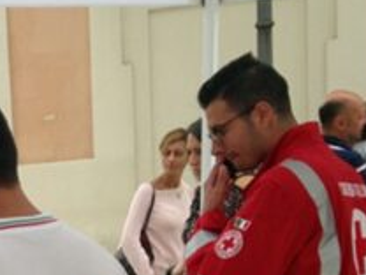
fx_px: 1290
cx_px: -183
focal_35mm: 122
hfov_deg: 15.0
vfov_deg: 11.6
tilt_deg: -10.7
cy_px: 416
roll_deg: +1.6
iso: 50
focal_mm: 4.12
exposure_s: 1/225
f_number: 2.4
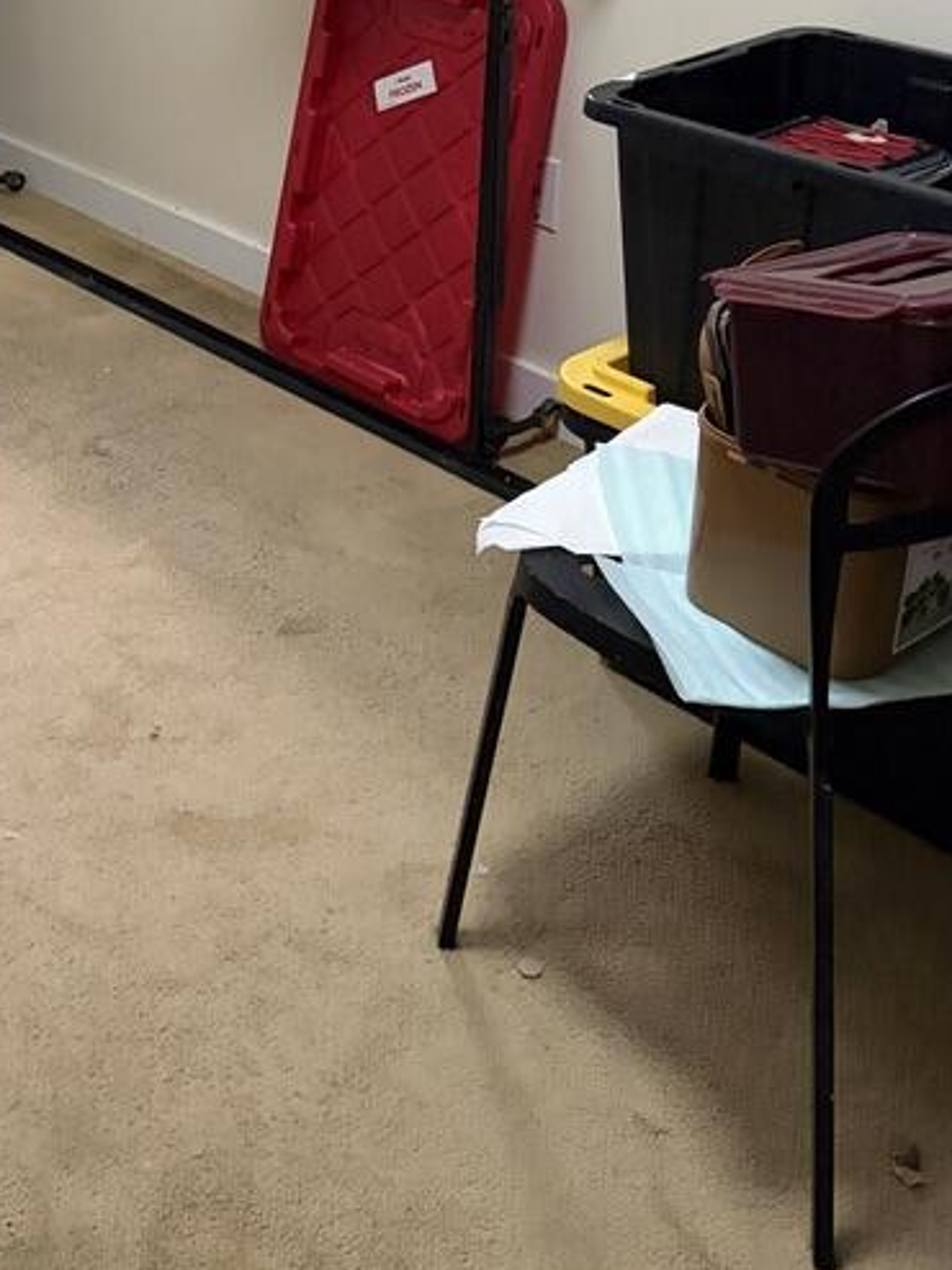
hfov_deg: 26.5
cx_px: 175
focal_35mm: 54
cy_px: 57
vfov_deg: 33.1
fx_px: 1979
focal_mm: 5.96
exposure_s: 1/60
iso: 400
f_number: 1.6
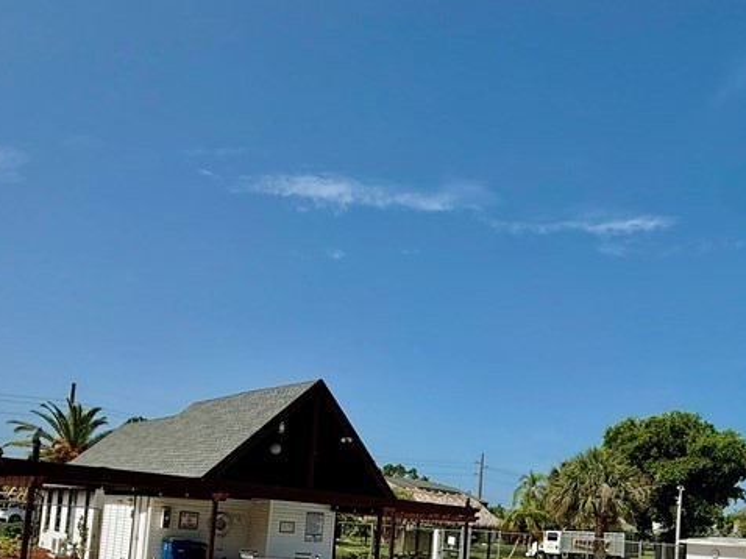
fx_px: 646
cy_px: 487
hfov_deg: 59.3
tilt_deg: +4.9
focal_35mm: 30
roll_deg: -4.6
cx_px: 464
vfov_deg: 43.3
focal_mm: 2.22
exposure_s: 1/3891
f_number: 2.2
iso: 50
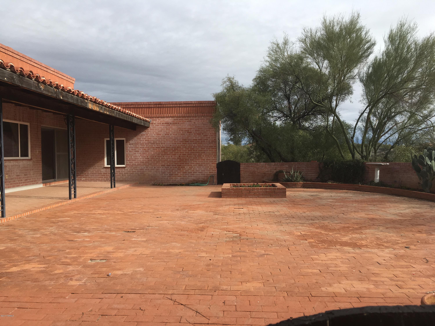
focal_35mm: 29
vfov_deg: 48.2
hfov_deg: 61.7
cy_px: 163
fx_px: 364
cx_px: 218
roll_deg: +0.5
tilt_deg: -1.2
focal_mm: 4.15
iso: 25
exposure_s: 1/1672
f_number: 2.2
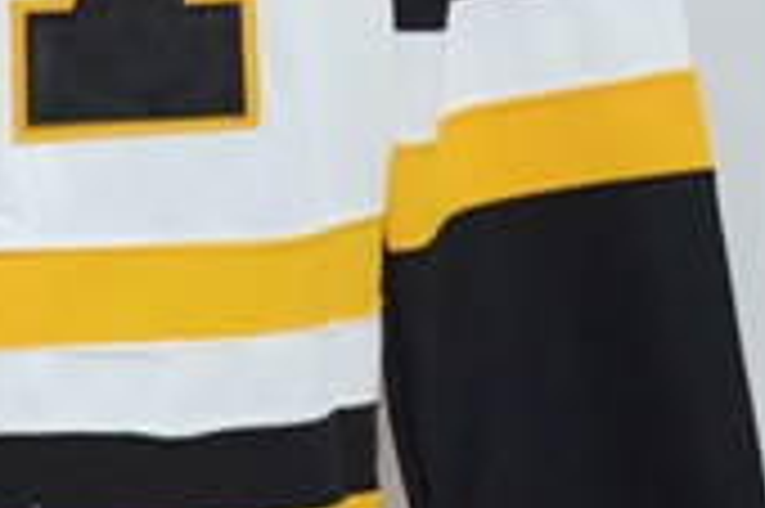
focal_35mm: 296
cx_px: -680
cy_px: -337
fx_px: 6284
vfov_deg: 4.6
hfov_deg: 6.8
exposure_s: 1/40
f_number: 4.5
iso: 4000
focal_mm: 42
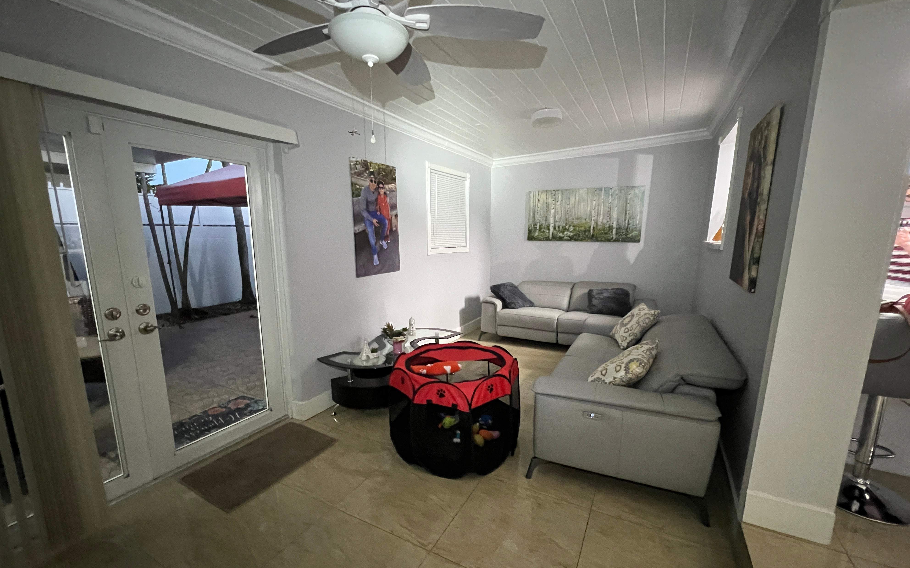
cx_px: 455
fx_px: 347
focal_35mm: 14
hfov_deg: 105.3
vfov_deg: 78.6
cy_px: 299
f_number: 1.8
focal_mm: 1.57
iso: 1000
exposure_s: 1/40
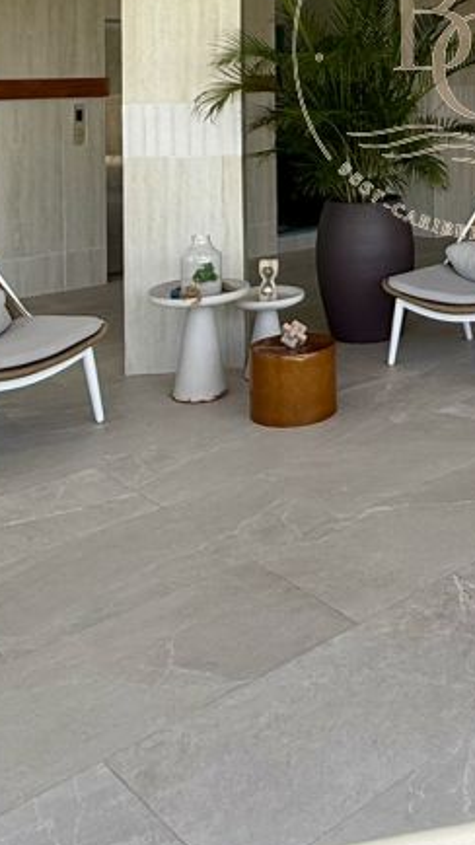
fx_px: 1008
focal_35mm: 45
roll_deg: +1.6
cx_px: 502
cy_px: 62
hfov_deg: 24.9
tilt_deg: +1.3
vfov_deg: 41.4
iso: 50
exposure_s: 1/465
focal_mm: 2.22
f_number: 2.2
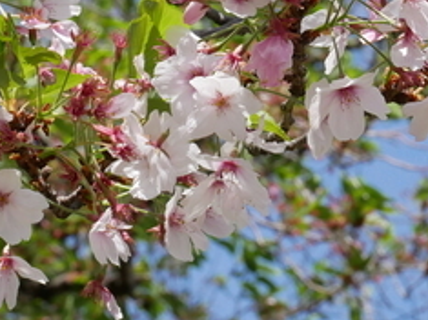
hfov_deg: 8.8
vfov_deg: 6.6
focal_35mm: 225
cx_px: 75
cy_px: 19
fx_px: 2781
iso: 800
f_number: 11
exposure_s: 1/640
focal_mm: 44
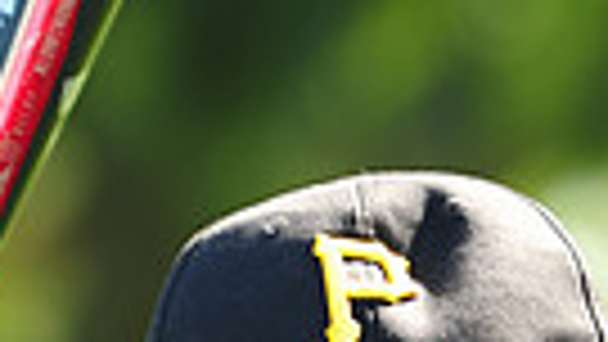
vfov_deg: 1.7
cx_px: 266
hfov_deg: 3.1
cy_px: 567
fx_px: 11239
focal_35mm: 697
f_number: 4.5
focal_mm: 155
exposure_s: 1/320
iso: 200
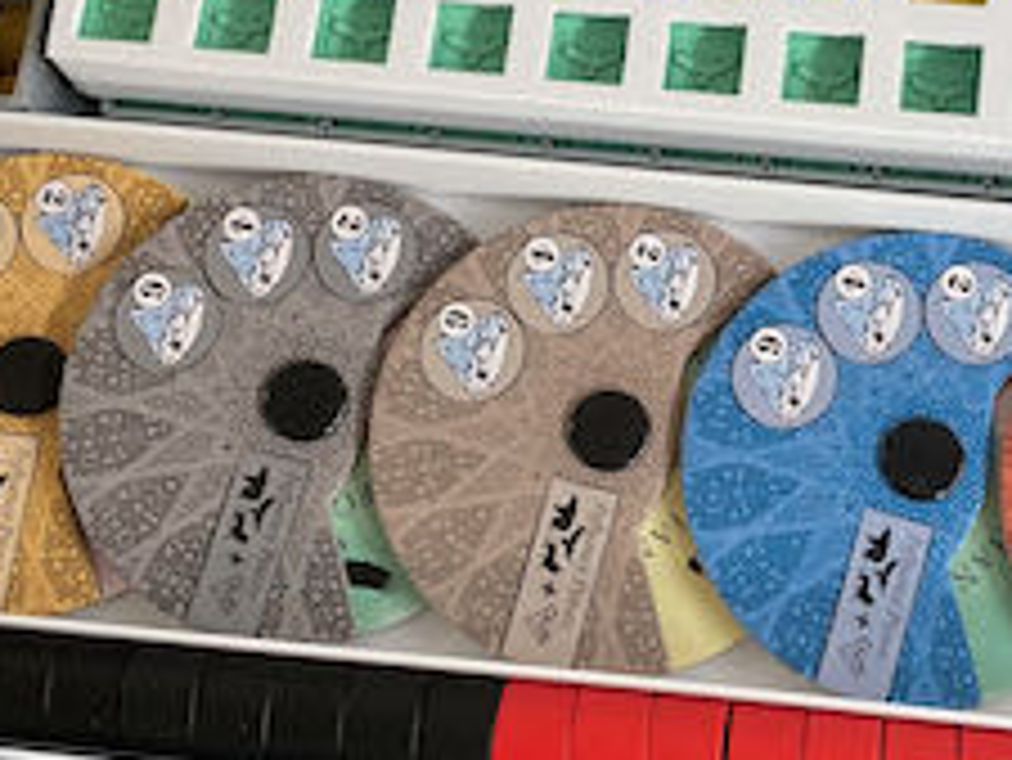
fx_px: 2165
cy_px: 256
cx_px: 769
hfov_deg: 26.0
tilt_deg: -73.9
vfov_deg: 19.9
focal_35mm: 74
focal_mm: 4.25
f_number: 1.8
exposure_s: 1/85
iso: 125
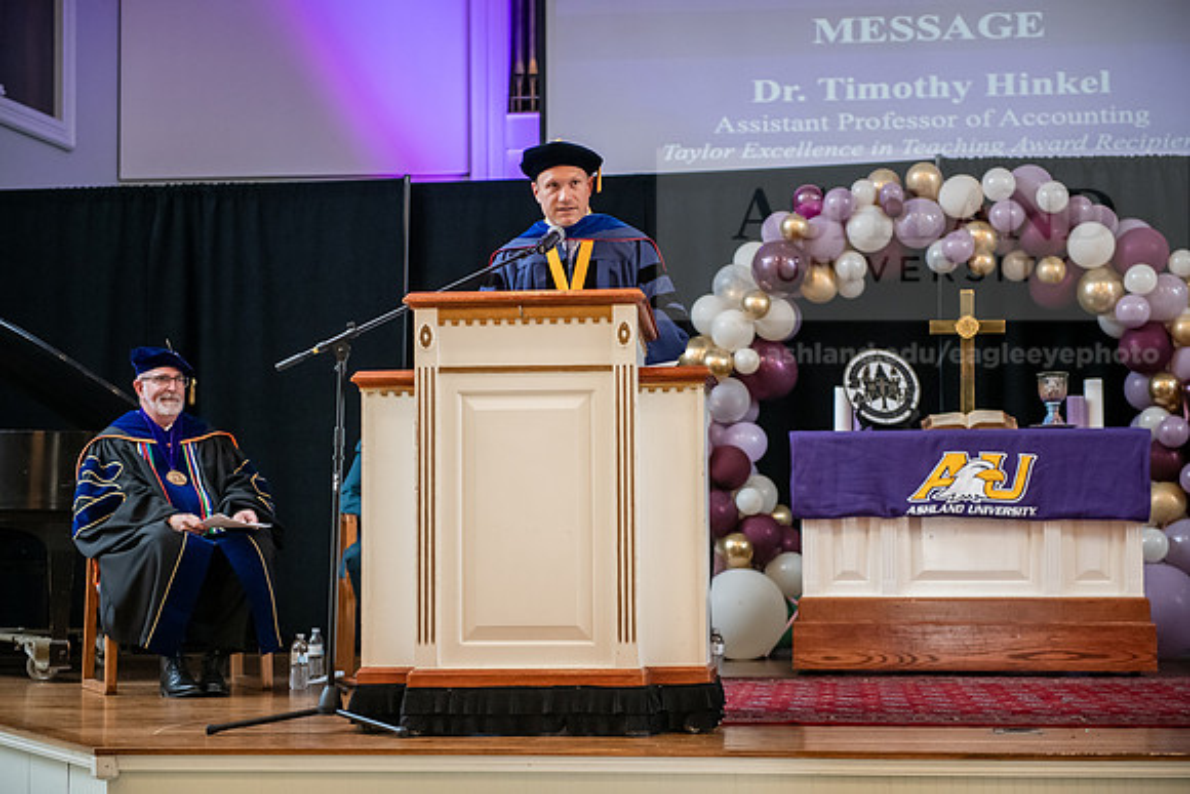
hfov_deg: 28.8
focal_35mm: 70
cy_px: 397
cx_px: 595
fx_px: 2314
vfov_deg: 19.5
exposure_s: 1/160
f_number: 3.2
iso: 2500
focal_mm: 70
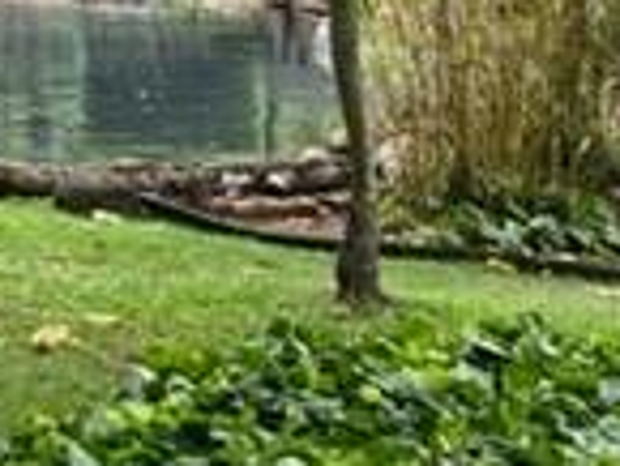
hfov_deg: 15.2
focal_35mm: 115
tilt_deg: +0.9
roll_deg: -1.7
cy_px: -214
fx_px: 2061
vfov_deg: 12.3
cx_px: -440
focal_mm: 5.7
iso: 50
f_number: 1.5
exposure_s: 1/397
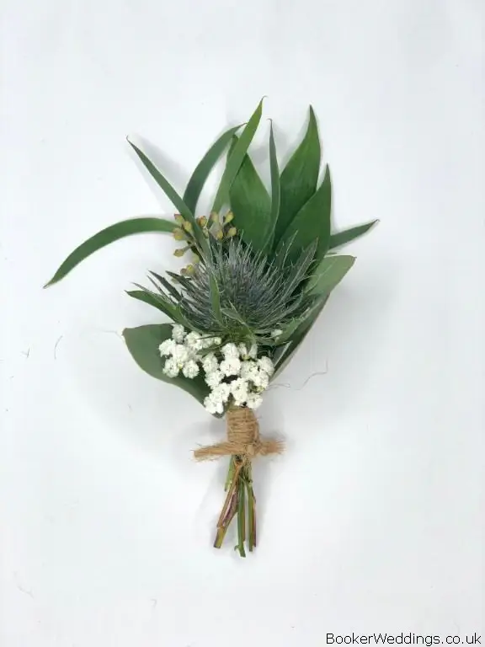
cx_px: 242
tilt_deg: -84.9
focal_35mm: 52
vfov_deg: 36.8
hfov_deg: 28.0
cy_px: 324
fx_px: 971
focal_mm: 6
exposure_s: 1/109
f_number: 2.4
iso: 16
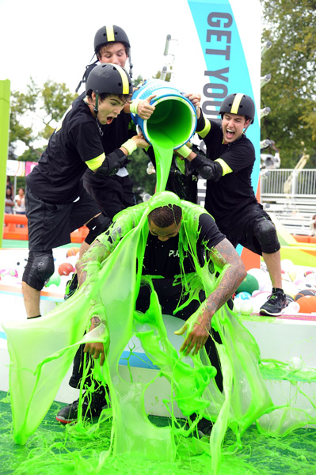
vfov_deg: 42.8
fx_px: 607
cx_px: 158
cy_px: 238
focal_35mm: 46
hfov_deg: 29.2
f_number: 4
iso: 800
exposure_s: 1/640
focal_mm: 46
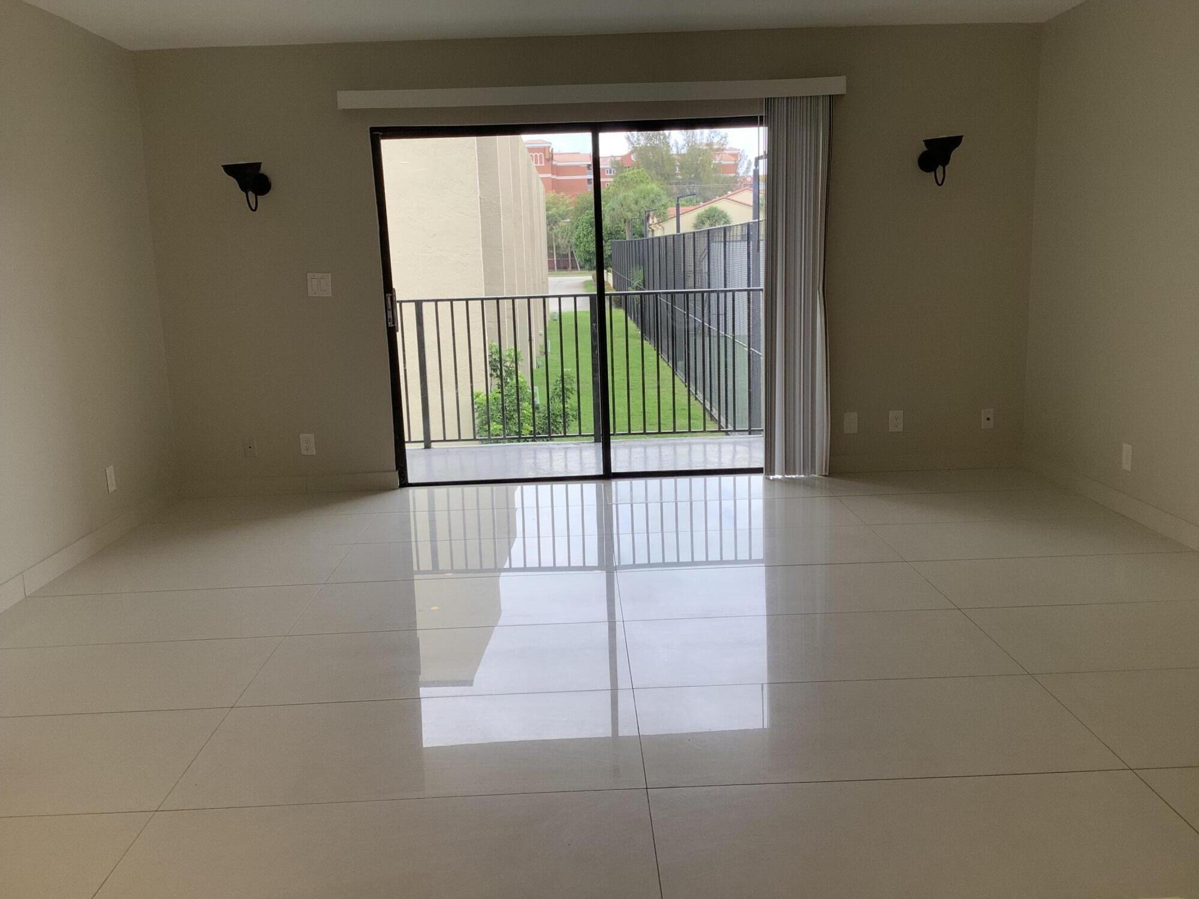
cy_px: 450
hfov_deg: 58.4
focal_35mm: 31
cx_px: 600
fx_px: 1074
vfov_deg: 45.4
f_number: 2.4
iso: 40
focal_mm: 3.3
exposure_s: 1/120
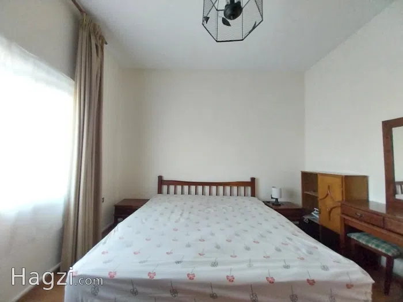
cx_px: 202
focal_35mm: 13
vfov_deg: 89.9
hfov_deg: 106.2
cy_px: 151
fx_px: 151
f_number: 2.2
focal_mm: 1.3
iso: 320
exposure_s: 1/17
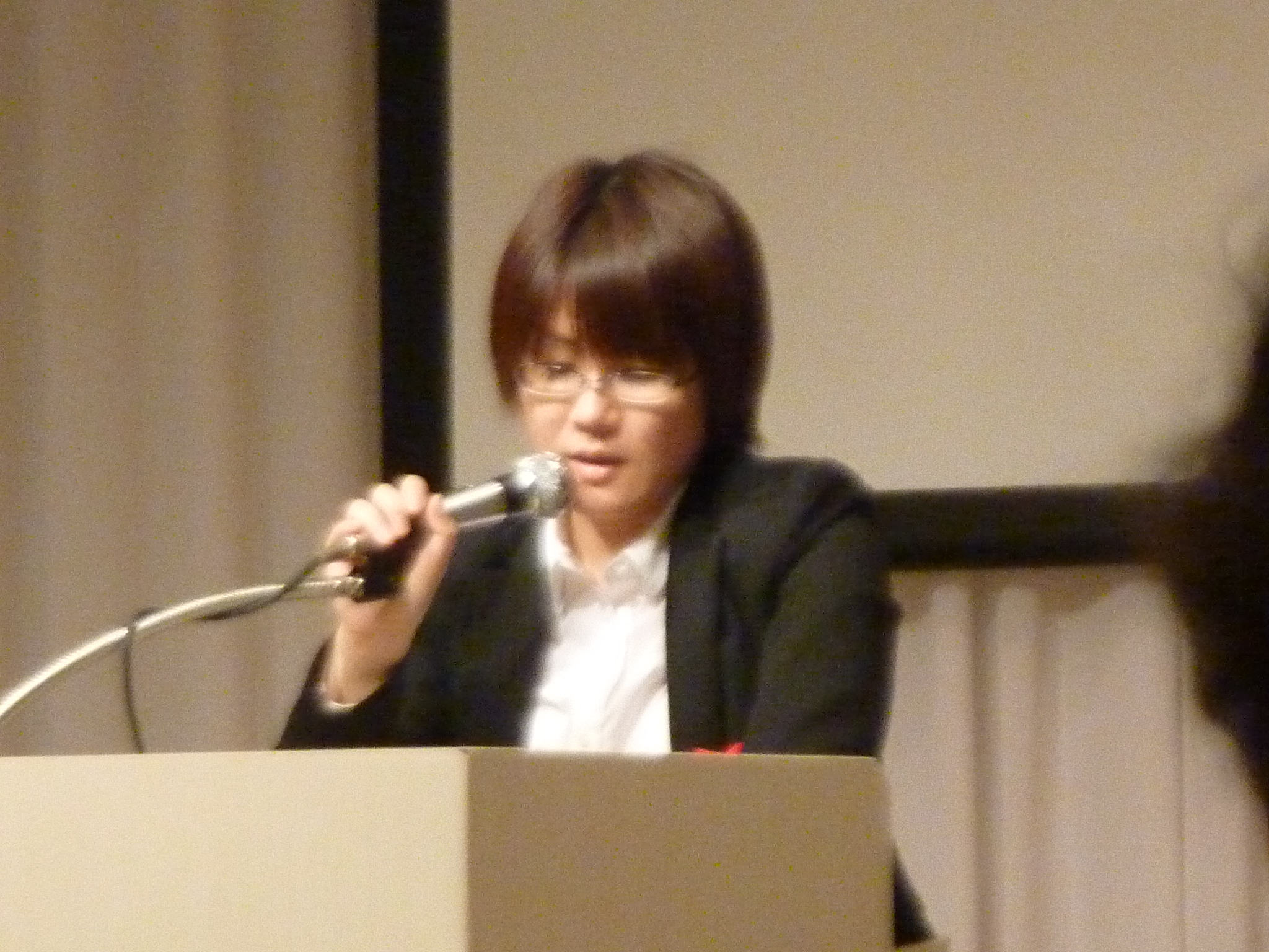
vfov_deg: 2.8
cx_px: 634
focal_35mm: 535
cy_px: 476
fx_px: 19613
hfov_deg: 3.7
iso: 800
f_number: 4.9
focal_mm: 49.2
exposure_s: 1/60
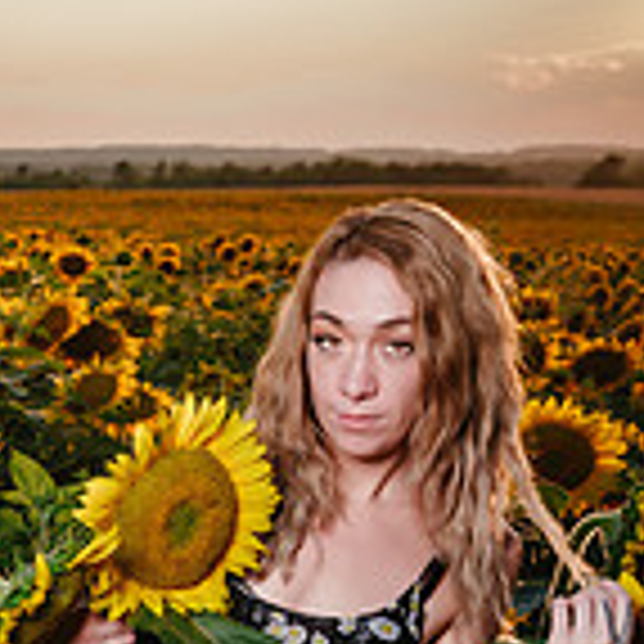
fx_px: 2063
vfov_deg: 16.9
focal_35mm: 98
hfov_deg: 16.3
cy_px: 795
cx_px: -302
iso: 50
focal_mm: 33.8
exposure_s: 1/125
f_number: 5.6
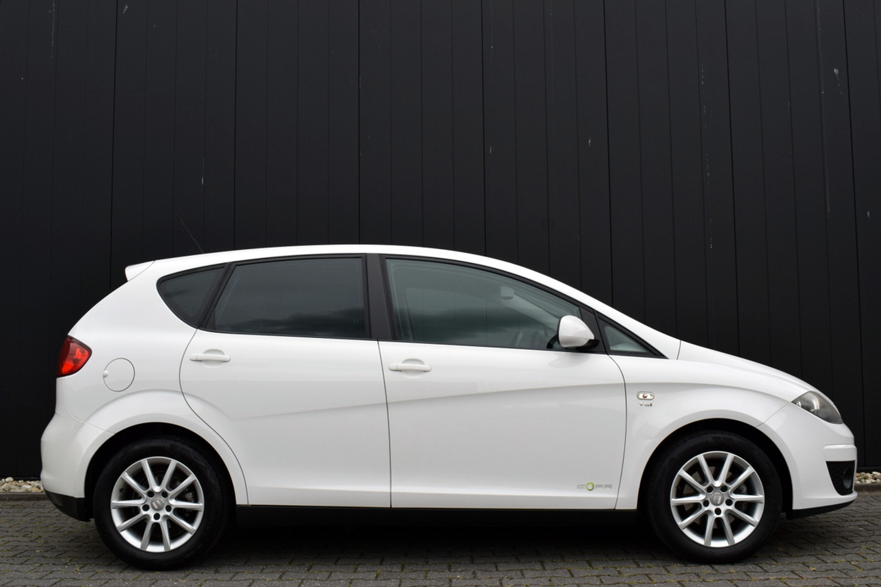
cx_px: 440
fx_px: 881
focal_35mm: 36
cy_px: 294
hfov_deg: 53.1
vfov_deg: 36.9
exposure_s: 1/320
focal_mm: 24
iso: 200
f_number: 9
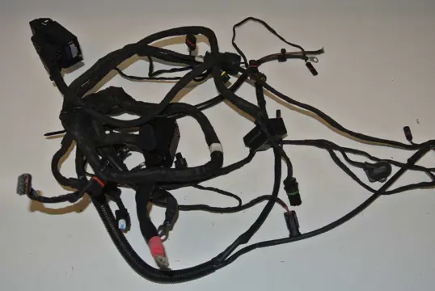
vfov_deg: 30.6
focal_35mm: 44
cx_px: 218
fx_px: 532
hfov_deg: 44.5
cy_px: 146
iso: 200
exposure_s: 1/60
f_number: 4.2
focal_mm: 16.3
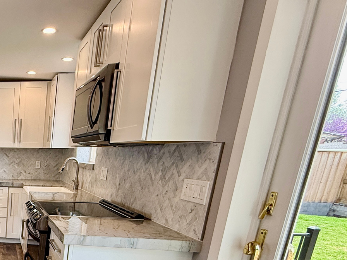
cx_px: -45
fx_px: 321
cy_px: 231
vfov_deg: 40.9
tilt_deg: -13.1
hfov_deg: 42.7
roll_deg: -1.1
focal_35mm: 32
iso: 100
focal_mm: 2.22
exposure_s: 1/120
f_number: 2.2
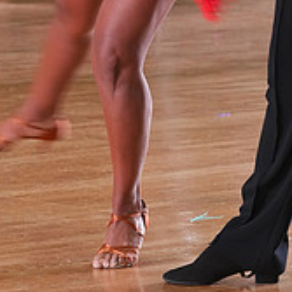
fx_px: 3073
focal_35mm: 322
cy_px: -129
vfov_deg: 5.4
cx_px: 244
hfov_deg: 5.4
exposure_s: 1/200
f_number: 5.6
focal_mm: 109
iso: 3200
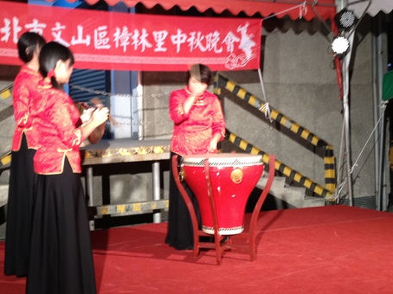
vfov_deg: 27.0
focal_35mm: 54
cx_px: 171
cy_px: 123
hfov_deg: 35.5
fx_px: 613
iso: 160
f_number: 2.4
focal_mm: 4.28
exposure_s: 1/20
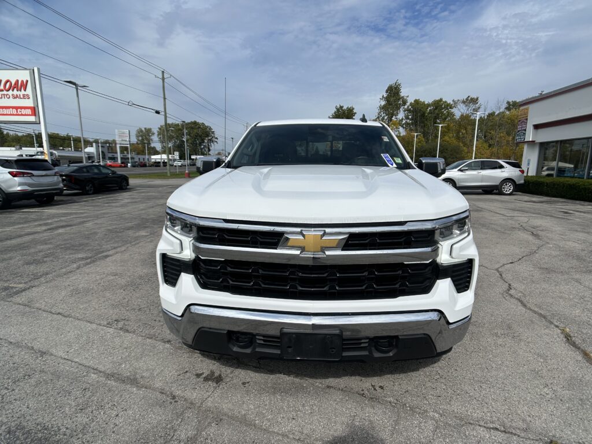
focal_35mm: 26
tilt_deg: -10.1
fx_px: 445
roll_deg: -0.3
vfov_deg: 53.1
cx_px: 296
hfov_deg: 67.3
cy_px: 222
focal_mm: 5.7
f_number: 1.5
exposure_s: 1/8000
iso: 50
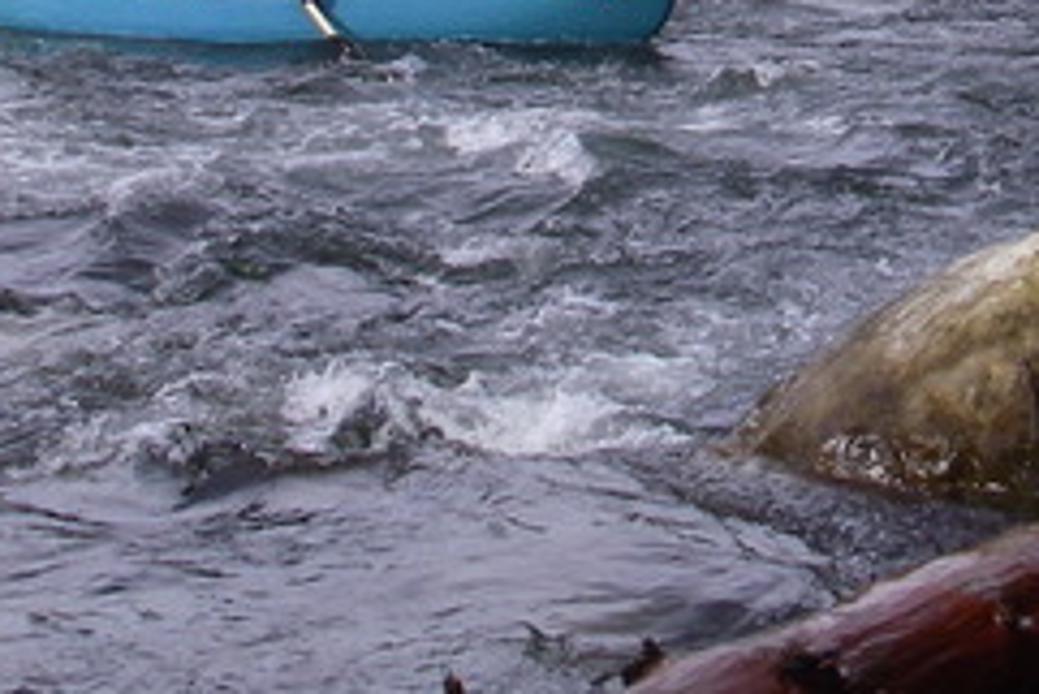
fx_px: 4389
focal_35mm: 152
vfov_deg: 8.8
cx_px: 836
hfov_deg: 13.4
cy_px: -453
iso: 64
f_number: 6.8
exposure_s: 1/125
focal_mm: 7.3
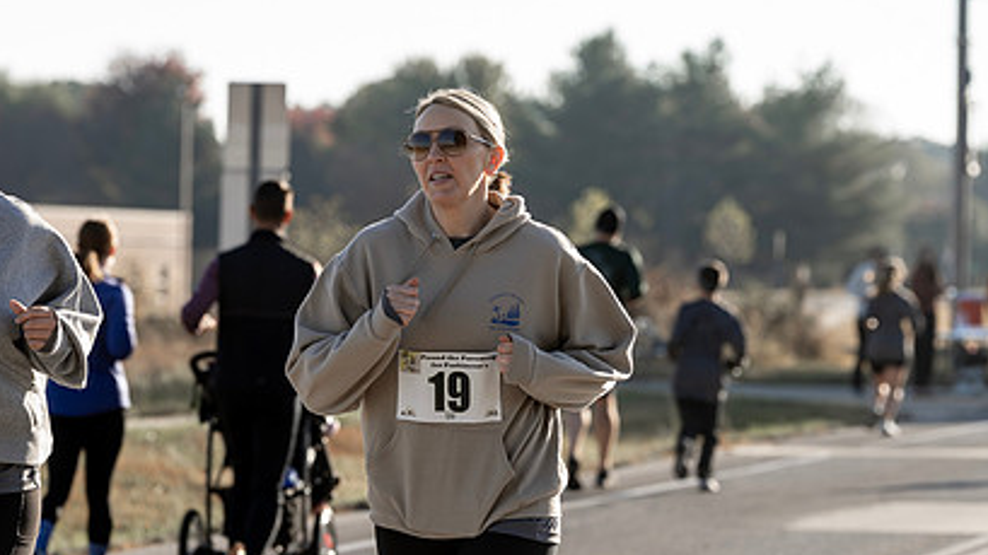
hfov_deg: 10.8
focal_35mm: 199
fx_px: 5213
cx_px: 316
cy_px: 274
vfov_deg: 6.1
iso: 80
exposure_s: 1/500
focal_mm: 113
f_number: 3.5
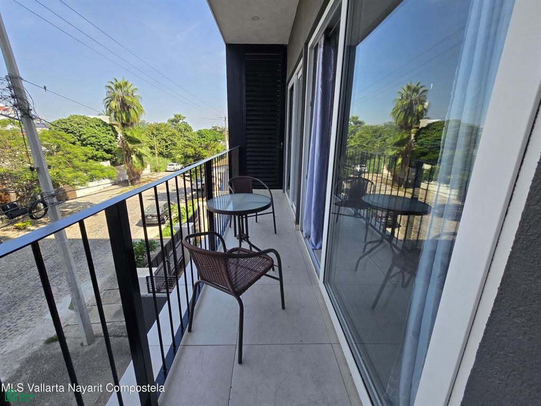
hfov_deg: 106.2
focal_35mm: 13
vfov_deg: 90.0
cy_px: 203
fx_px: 203
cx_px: 270
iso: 125
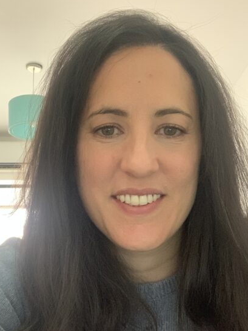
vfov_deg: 40.2
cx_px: 95
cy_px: 206
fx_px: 449
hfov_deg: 30.8
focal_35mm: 47
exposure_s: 1/35
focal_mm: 2.87
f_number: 2.2
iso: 320
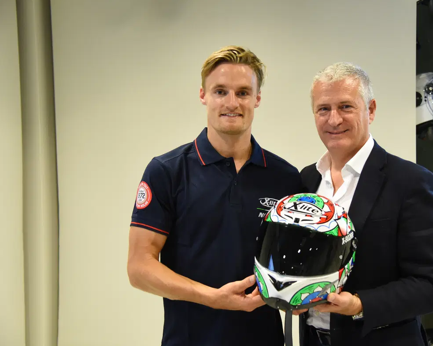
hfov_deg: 34.1
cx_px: 250
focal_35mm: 55
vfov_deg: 27.6
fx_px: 705
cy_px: 171
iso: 3200
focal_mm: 48
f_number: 4
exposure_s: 1/60
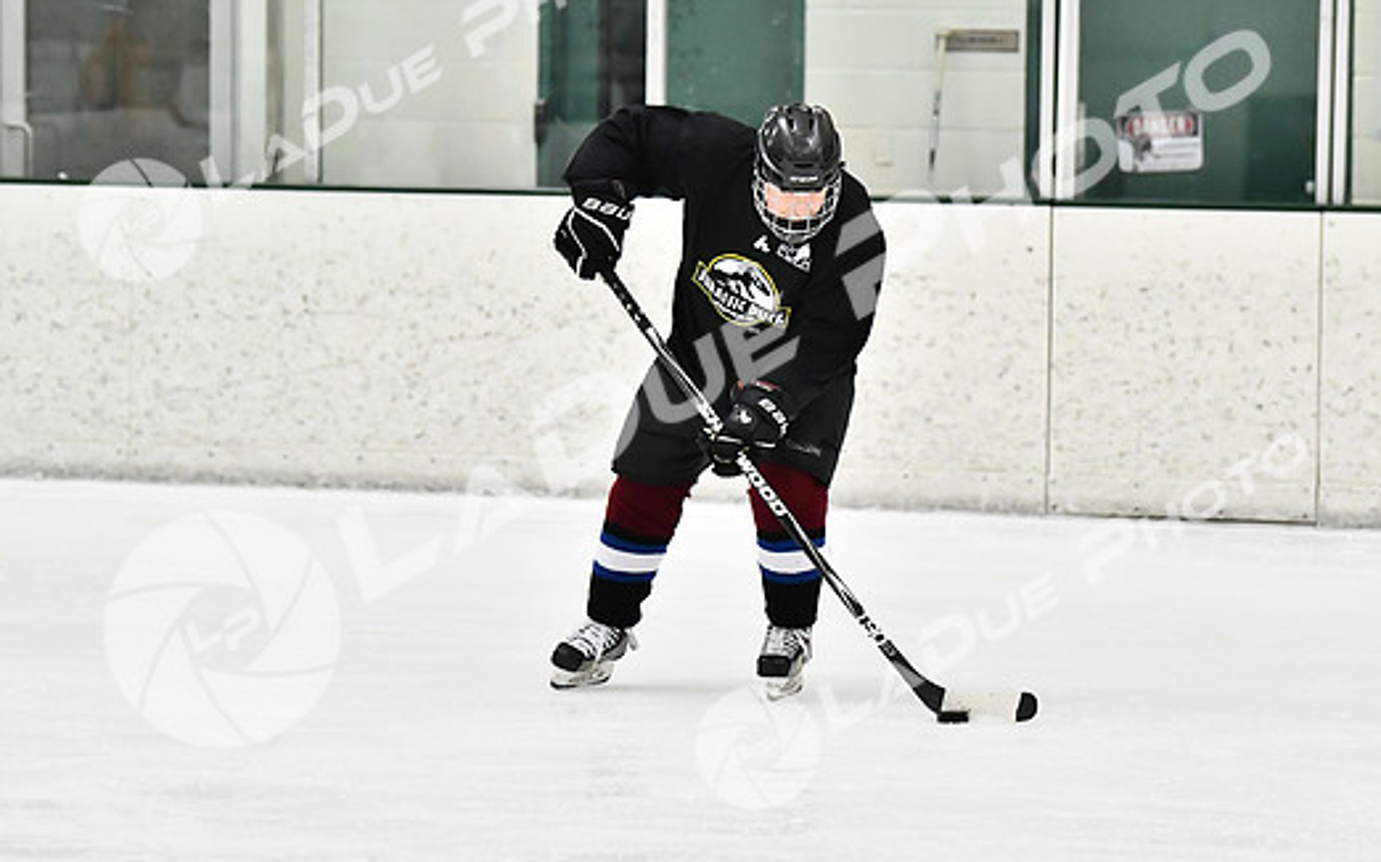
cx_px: 690
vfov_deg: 5.7
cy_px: 358
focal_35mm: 230
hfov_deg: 9.1
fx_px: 8638
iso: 5000
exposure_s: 1/1250
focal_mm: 135
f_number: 2.8
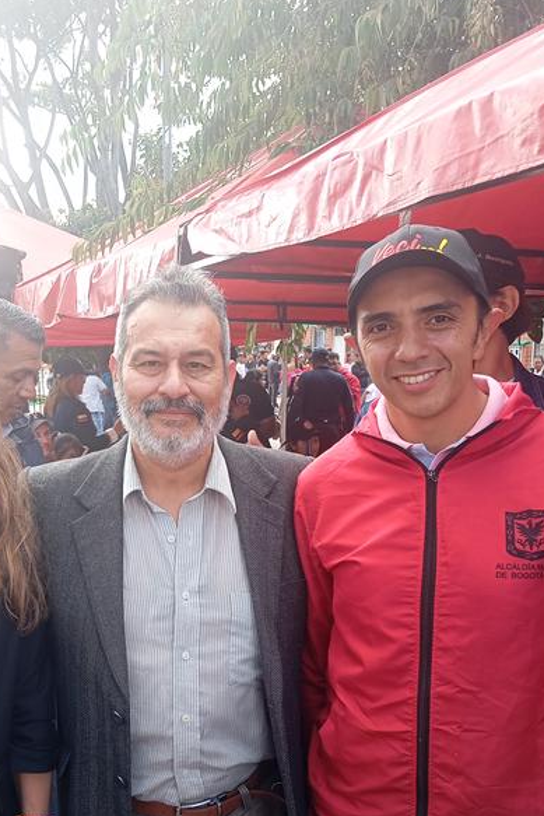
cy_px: 507
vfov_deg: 48.0
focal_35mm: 40
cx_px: 178
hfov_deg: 33.1
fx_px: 906
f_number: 1.8
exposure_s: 1/120
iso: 275
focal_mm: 4.22
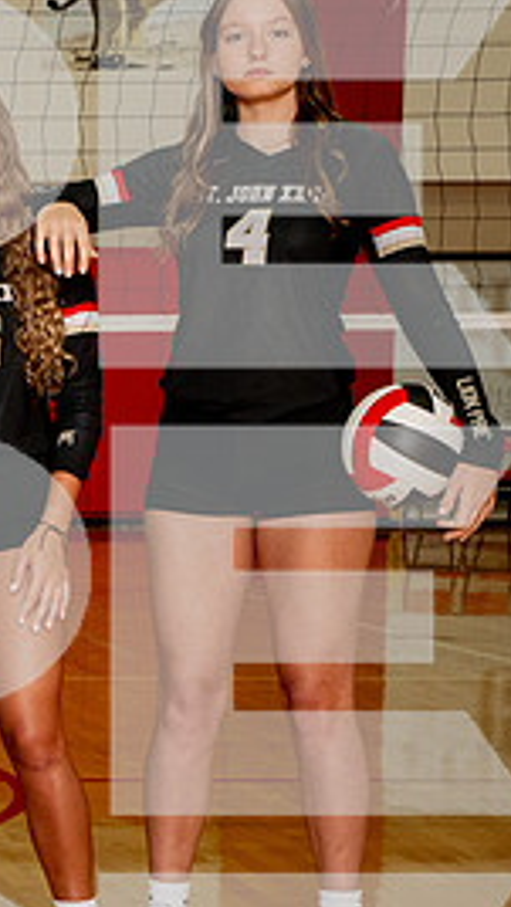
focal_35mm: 116
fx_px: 2791
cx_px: -489
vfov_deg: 18.4
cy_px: 641
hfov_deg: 9.8
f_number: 7.1
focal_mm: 42
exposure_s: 1/250
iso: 800
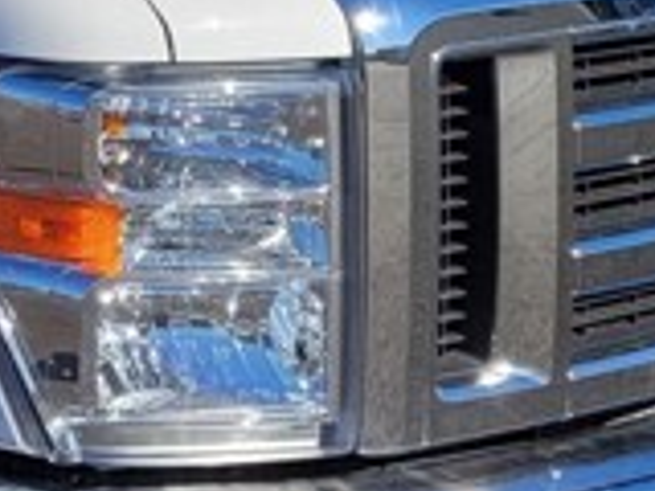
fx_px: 3141
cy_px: -360
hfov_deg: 11.0
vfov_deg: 8.6
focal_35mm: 166
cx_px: -573
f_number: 1.8
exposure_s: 1/2866
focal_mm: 5.4
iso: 40
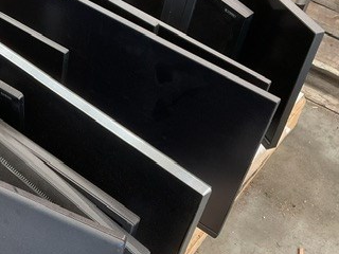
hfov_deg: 32.0
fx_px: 568
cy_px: 121
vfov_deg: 25.2
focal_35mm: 58
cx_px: 51
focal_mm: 3
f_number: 1.8
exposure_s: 1/50
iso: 125
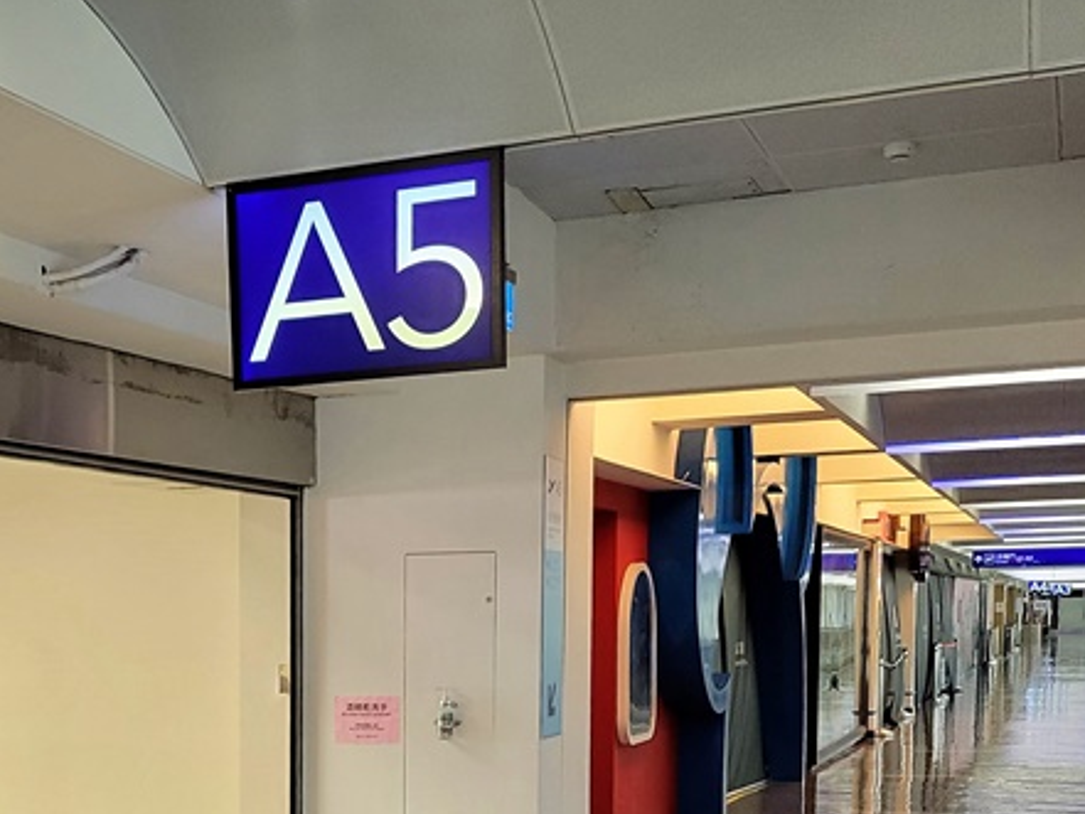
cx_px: 5
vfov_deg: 23.9
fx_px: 1850
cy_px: 792
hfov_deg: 30.4
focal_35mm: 59
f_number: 1.8
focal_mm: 5.4
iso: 320
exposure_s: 1/120
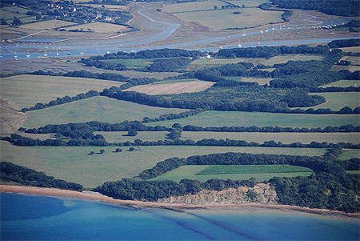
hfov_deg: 15.2
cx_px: 180
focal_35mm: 135
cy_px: 120
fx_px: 1351
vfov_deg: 10.2
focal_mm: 90
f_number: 5.6
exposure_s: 1/500
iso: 160
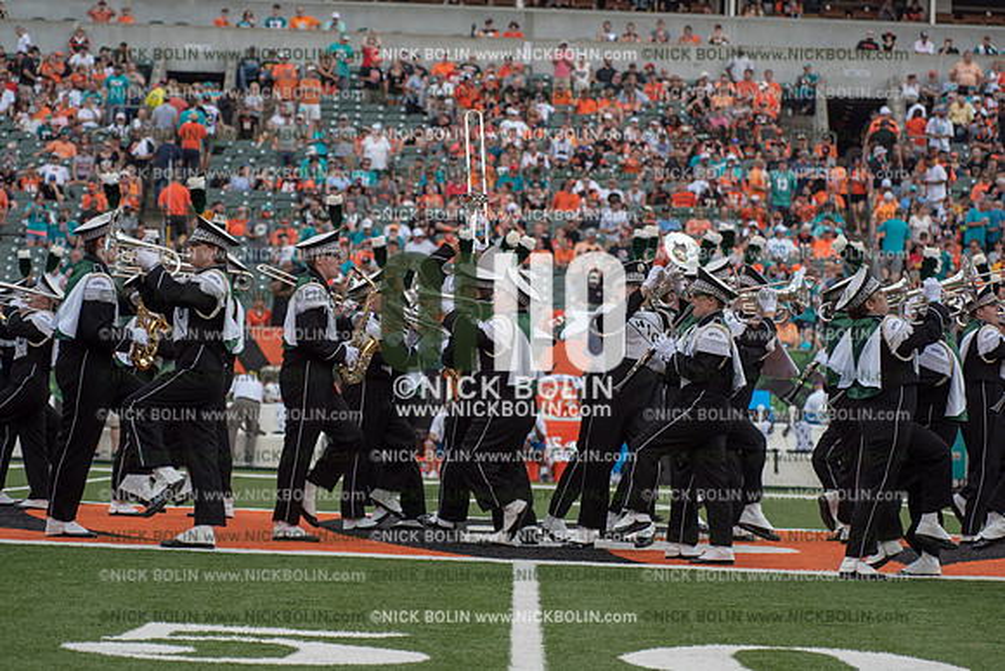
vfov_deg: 9.8
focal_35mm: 140
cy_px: 336
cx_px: 502
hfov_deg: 14.7
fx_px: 3909
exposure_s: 1/1250
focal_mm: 140
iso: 400
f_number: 5.6
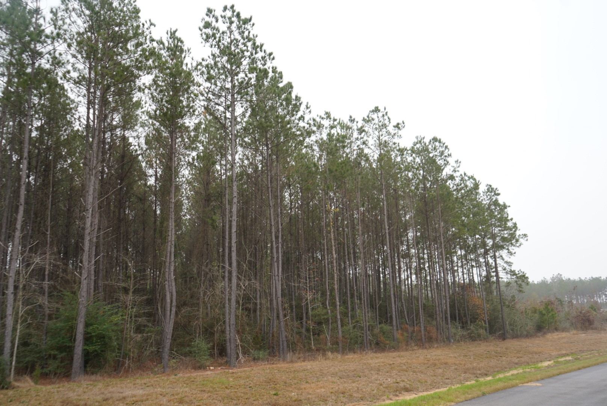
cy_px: 203
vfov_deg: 46.5
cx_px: 304
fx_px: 472
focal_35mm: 28
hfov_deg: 65.4
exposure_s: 1/100
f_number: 4.5
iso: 100
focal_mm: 28
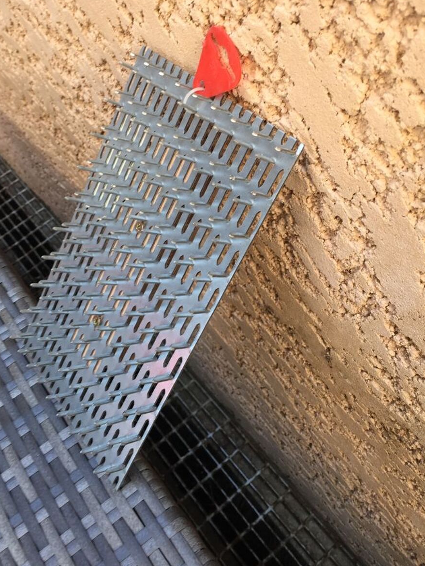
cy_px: 246
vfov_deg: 55.2
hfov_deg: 42.9
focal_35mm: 33
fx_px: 540
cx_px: 193
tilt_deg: -50.2
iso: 32
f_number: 2.2
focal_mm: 4.15
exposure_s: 1/50
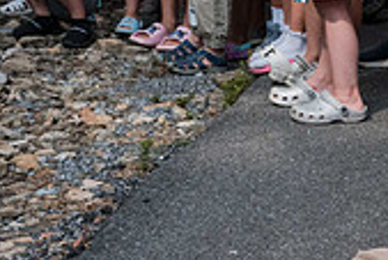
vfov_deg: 10.9
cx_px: 476
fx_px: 1359
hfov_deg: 15.6
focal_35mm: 126
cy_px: 54
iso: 6400
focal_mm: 35
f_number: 16
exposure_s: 1/2000
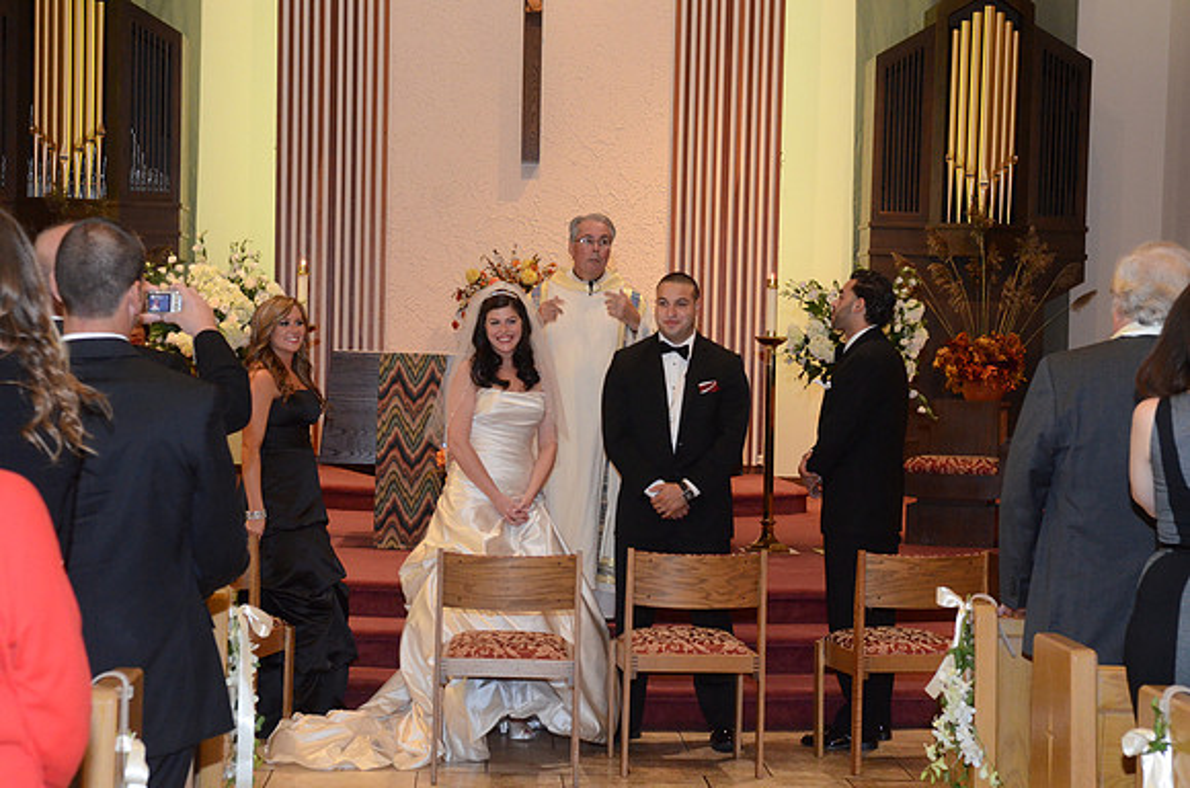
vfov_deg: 18.8
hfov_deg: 28.1
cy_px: 394
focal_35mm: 72
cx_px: 595
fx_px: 2375
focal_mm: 48
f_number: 5.6
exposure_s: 1/60
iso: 2500
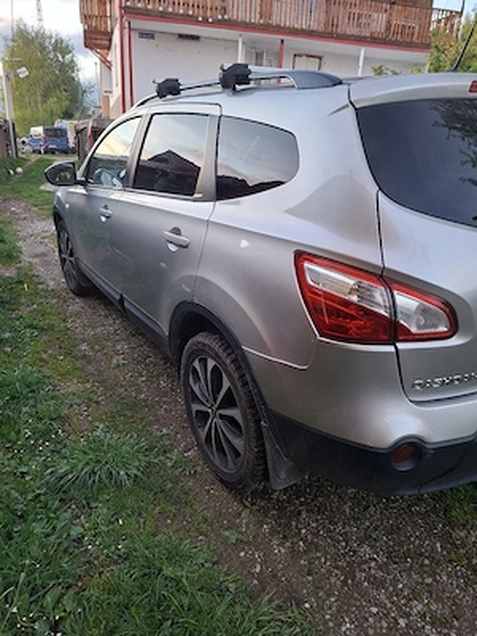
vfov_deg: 73.9
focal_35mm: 23
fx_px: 423
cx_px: 238
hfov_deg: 58.9
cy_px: 318
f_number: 1.8
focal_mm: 5.54
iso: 125
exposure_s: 1/100
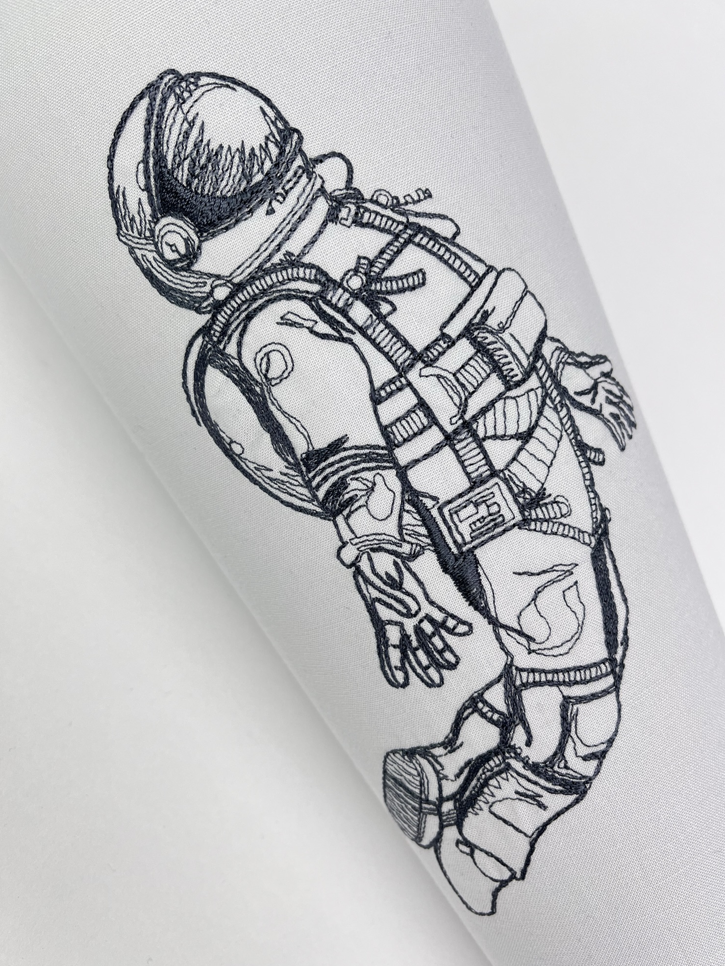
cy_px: 485
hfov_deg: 51.3
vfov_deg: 65.3
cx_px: 373
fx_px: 754
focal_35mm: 27
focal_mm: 5.1
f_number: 1.6
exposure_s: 1/100
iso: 50
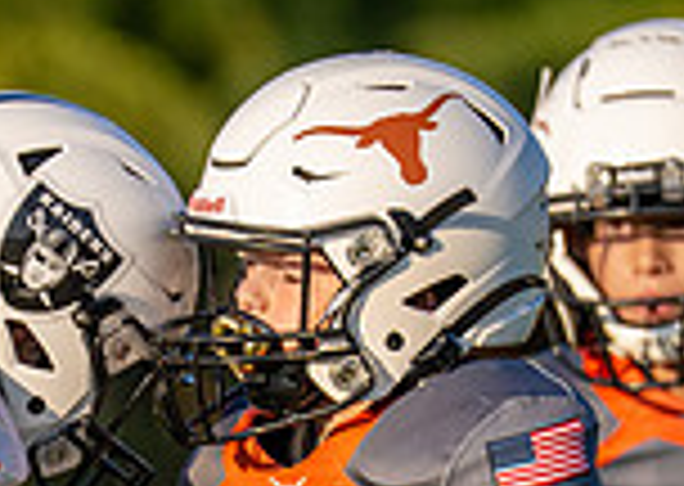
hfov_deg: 1.5
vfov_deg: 1.1
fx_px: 25500
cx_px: 71
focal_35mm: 1315
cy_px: 859
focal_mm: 200
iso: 320
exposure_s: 1/3200
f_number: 2.8
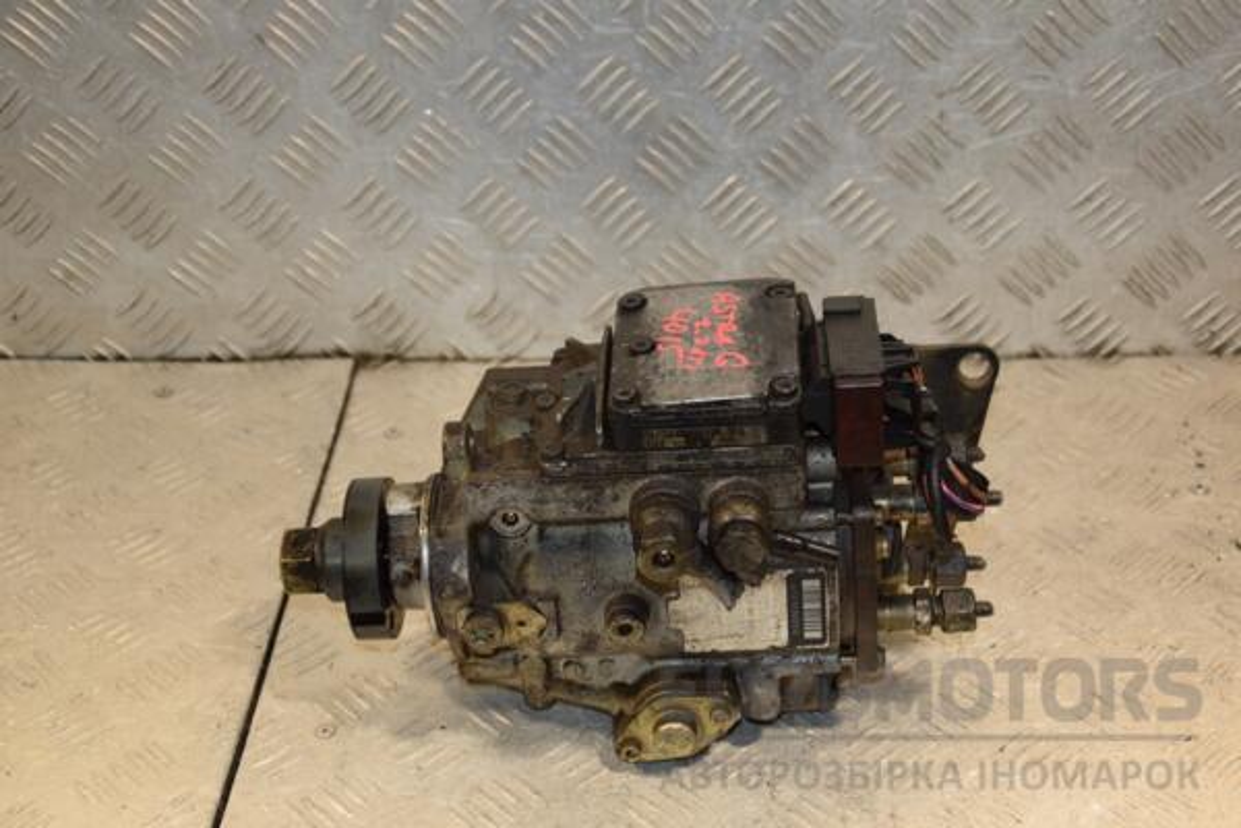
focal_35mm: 60
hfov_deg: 33.4
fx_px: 2068
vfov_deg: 22.6
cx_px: 620
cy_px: 414
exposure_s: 1/200
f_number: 4.8
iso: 800
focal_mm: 40
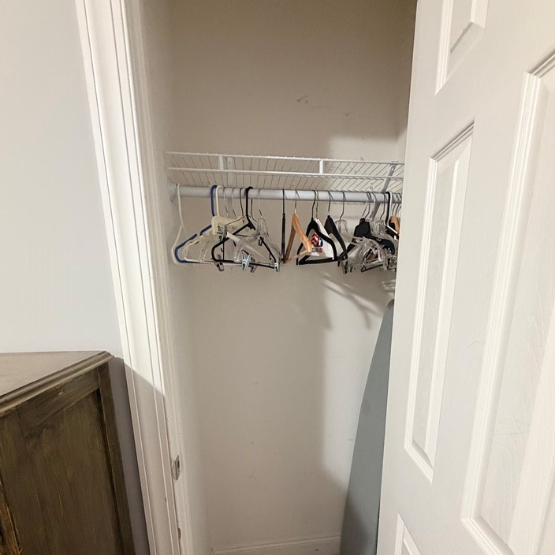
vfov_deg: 78.0
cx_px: 292
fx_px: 327
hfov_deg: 80.7
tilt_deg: -14.3
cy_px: 372
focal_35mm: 18
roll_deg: +0.6
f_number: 2.2
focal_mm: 2.22
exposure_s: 1/60
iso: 500
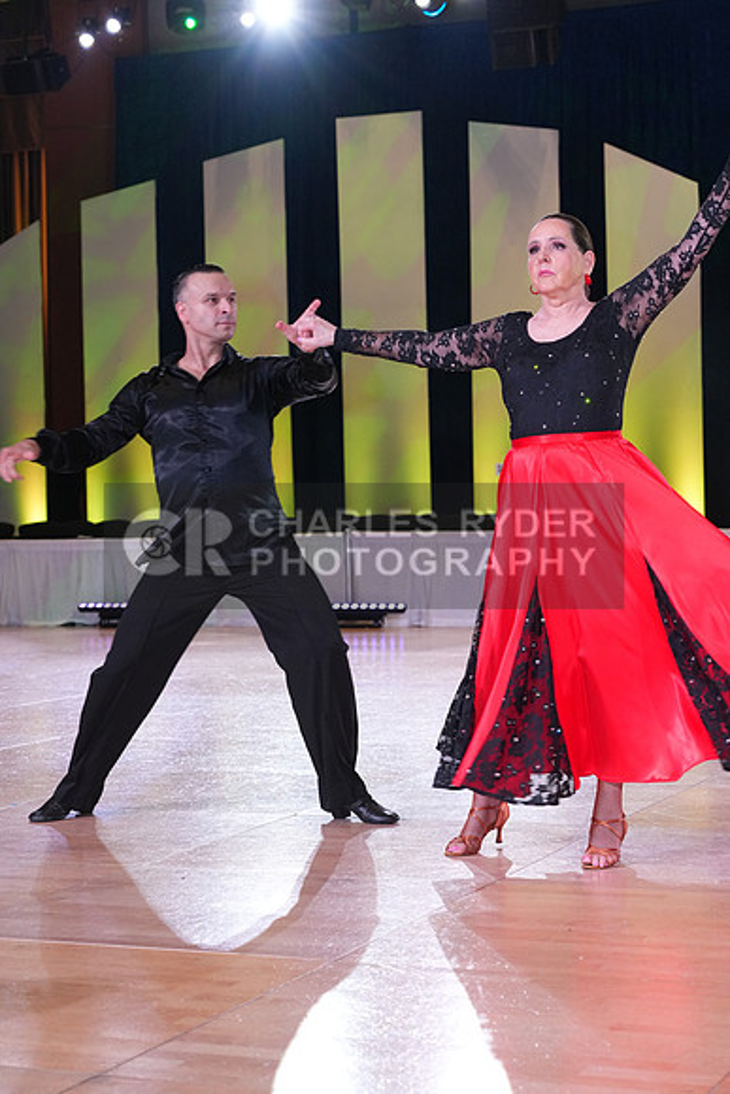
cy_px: 547
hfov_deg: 19.5
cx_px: 365
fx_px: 2128
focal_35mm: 70
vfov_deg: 28.8
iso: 2500
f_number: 5.6
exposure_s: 1/250
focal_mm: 70
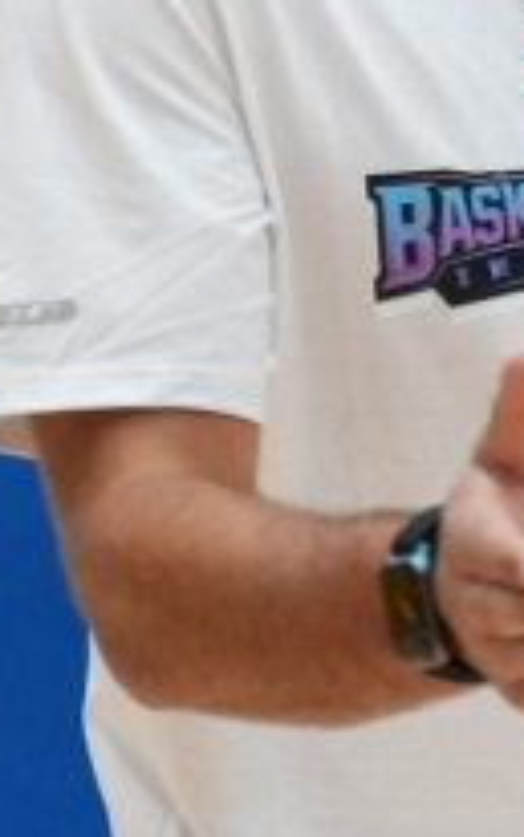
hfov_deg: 3.5
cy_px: -120
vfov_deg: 5.5
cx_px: 585
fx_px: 8671
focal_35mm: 380
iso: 1000
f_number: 2.8
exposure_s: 1/640
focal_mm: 64
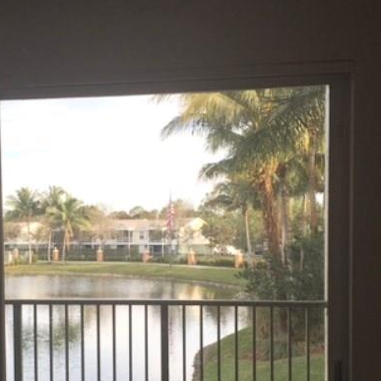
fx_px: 660
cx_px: 98
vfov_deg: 31.7
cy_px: 275
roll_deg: +0.2
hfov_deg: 31.7
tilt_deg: -1.8
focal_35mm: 53
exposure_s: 1/313
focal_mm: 4.15
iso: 25
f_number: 2.2
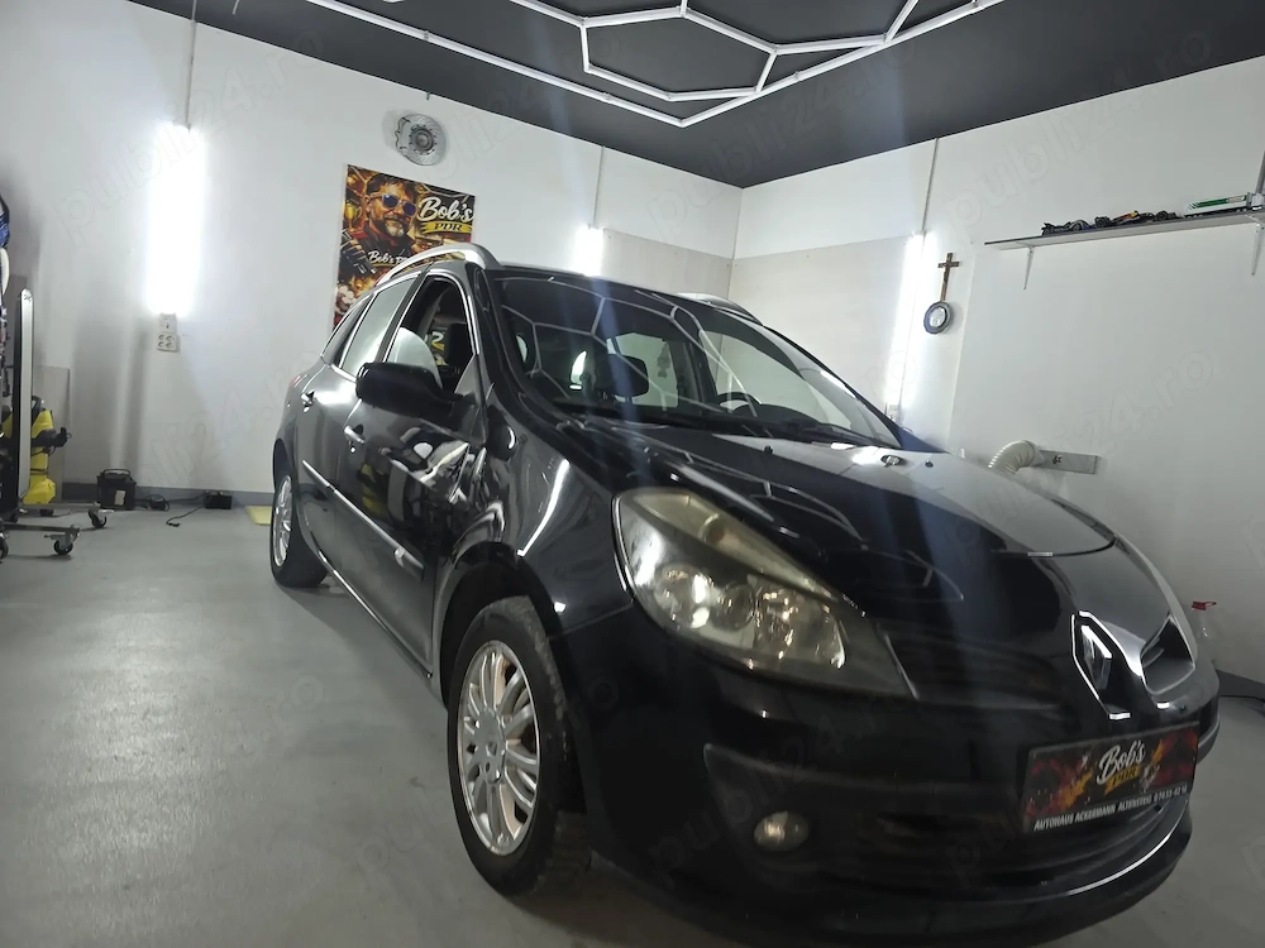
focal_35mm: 23
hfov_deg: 73.9
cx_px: 632
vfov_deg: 58.9
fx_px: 841
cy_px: 474
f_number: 1.7
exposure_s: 1/50
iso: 125
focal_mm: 6.3
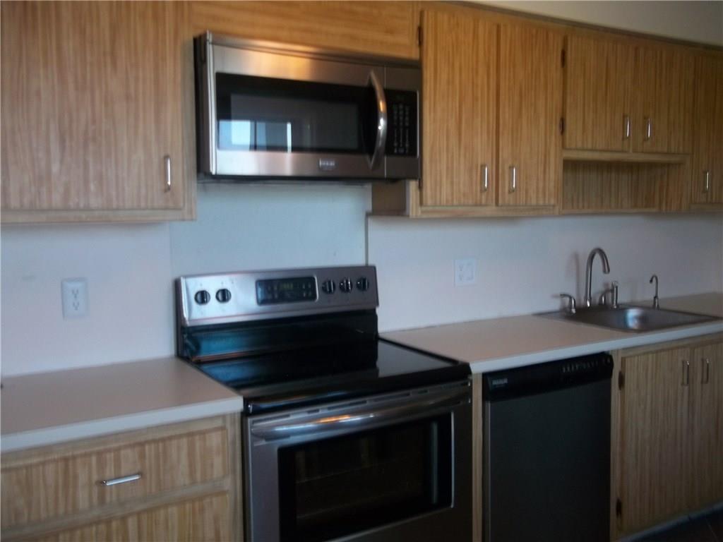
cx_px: 362
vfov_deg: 44.2
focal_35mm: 32
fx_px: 668
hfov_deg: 56.8
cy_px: 271
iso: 160
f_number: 2.9
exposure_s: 1/30
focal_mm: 5.7
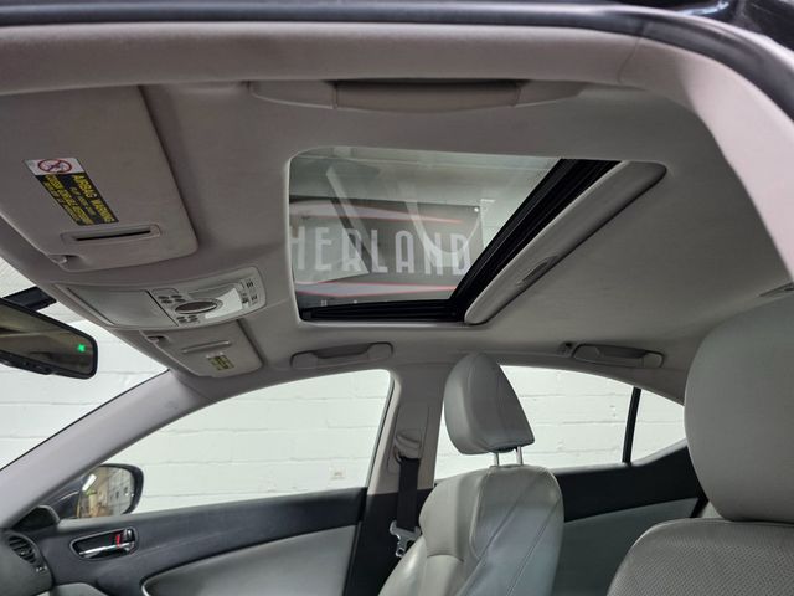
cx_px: 397
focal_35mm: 23
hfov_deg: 73.9
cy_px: 298
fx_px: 528
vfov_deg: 58.9
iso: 250
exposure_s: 1/120
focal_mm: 6.3
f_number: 1.7
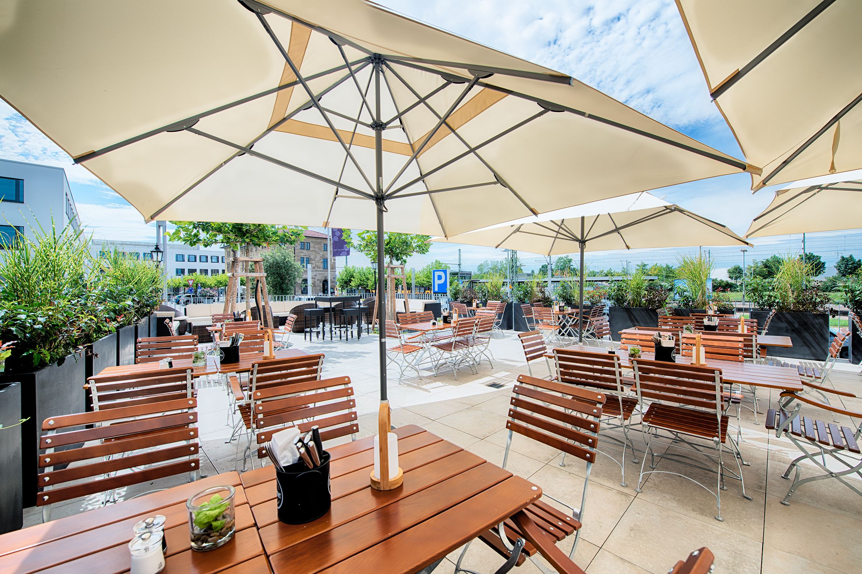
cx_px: 431
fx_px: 335
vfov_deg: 81.2
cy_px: 287
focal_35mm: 14
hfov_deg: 104.3
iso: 100
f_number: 8
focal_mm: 14
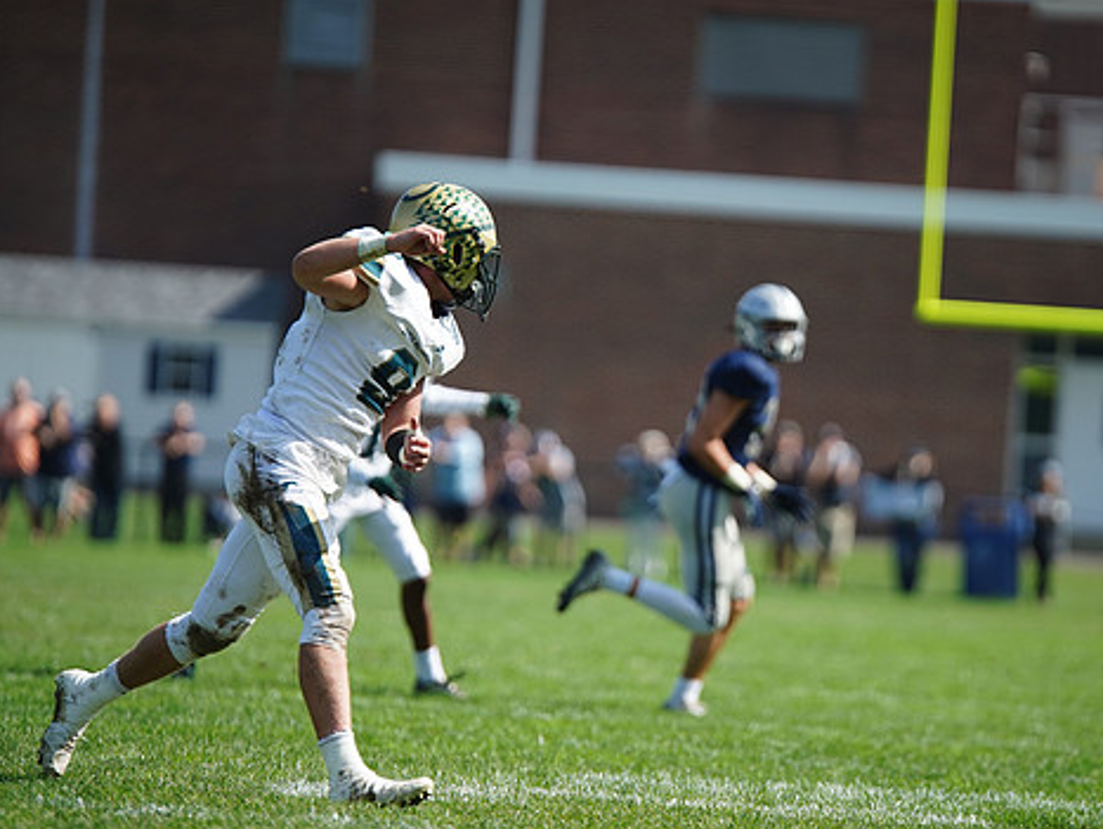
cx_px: 633
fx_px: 10428
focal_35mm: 327
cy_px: 379
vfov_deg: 4.6
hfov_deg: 6.1
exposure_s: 1/4000
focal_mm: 274
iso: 400
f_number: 2.8
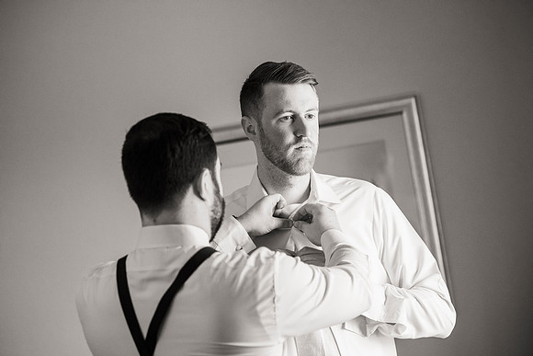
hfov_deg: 20.4
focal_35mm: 100
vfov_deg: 13.7
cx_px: 266
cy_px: 178
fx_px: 1481
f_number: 3.5
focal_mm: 100
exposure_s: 1/500
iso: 3200
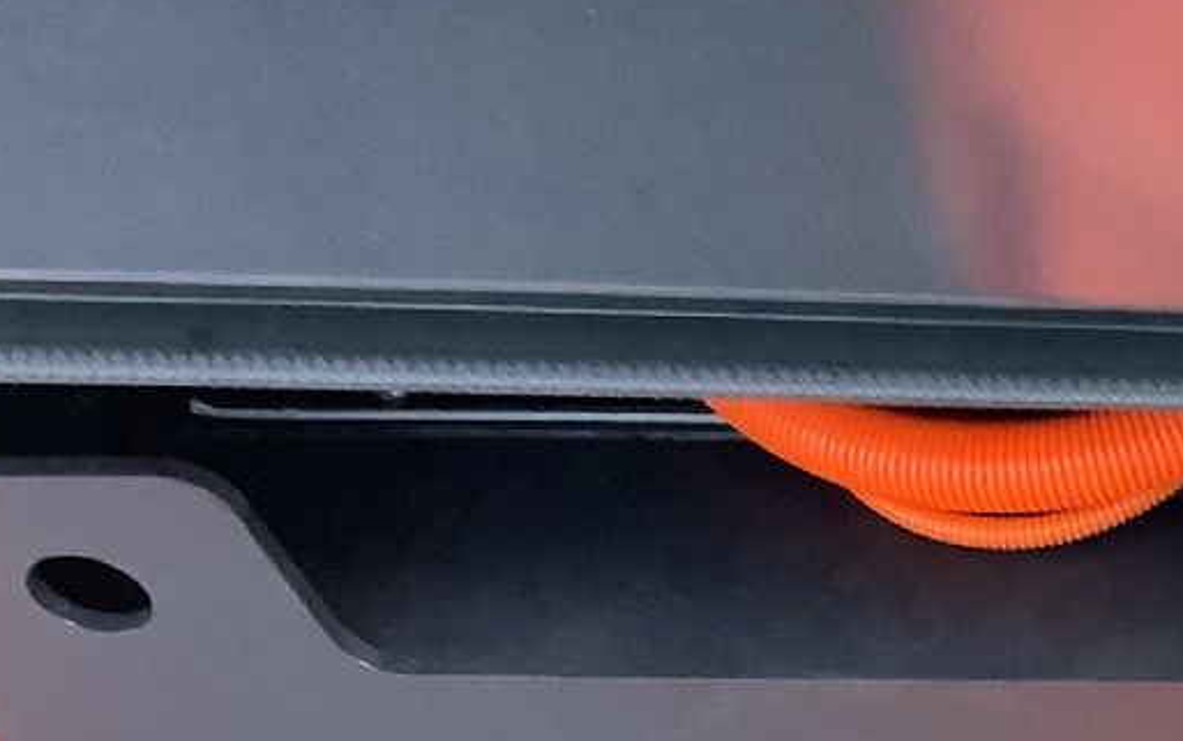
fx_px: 2645
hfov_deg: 23.3
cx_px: 1374
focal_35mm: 82
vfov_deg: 15.4
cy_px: 859
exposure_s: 1/60
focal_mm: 3.3
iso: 320
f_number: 2.4
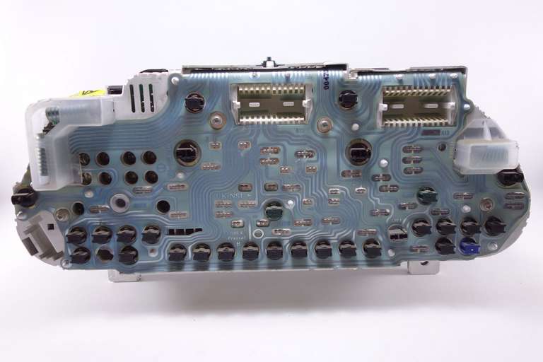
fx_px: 452
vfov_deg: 43.6
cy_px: 181
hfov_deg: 61.9
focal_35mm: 30
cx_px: 272
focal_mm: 11.18
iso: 125
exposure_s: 1/50
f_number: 2.2
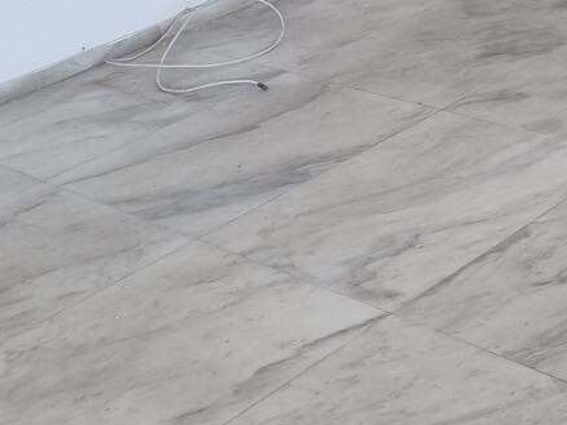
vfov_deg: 15.7
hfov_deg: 20.6
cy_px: -254
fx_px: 1392
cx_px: 774
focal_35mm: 85
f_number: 1.8
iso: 50
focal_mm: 5.4
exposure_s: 1/143
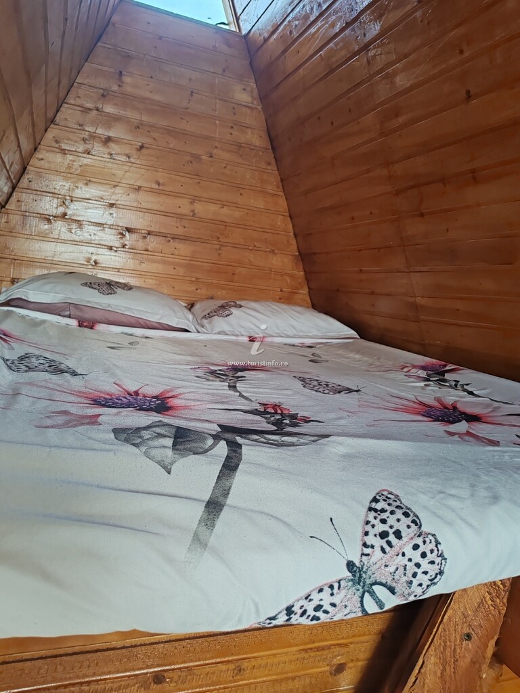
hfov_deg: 51.4
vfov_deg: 65.3
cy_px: 346
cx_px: 260
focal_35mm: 27
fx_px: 541
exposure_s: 1/100
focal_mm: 6.12
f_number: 1.9
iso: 640
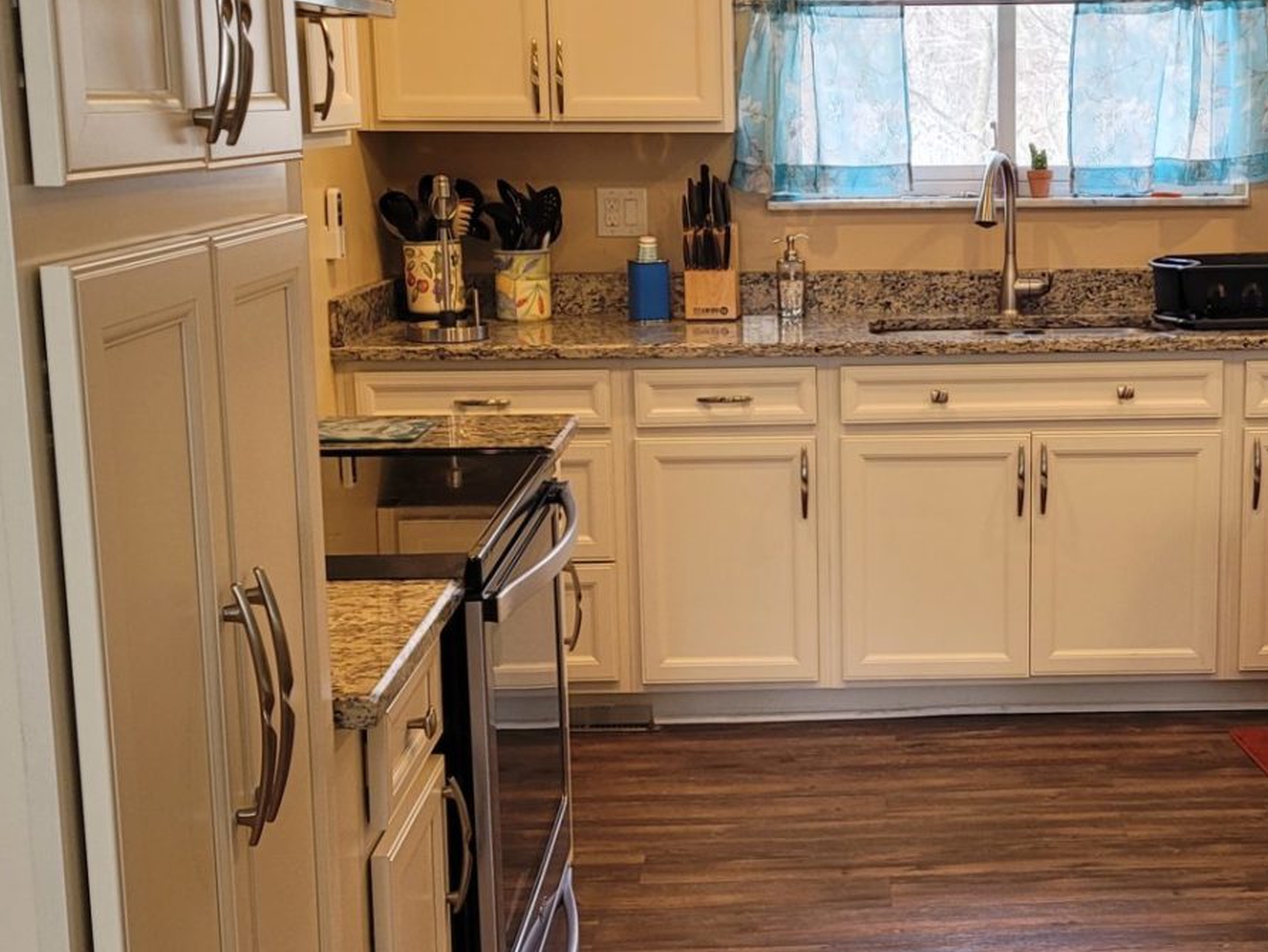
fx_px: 2052
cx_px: 922
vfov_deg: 26.1
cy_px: 497
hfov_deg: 33.8
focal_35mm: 56
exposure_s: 1/119
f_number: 1.8
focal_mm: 5.4
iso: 160
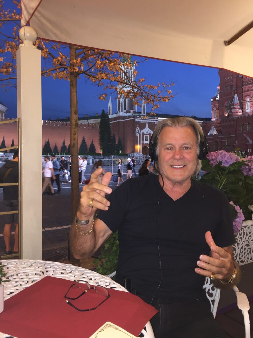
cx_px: 126
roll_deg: +0.1
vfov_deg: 61.7
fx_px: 283
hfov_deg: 48.2
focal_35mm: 29
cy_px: 169
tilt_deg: -1.8
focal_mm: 4.15
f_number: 2.2
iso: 80
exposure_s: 1/17
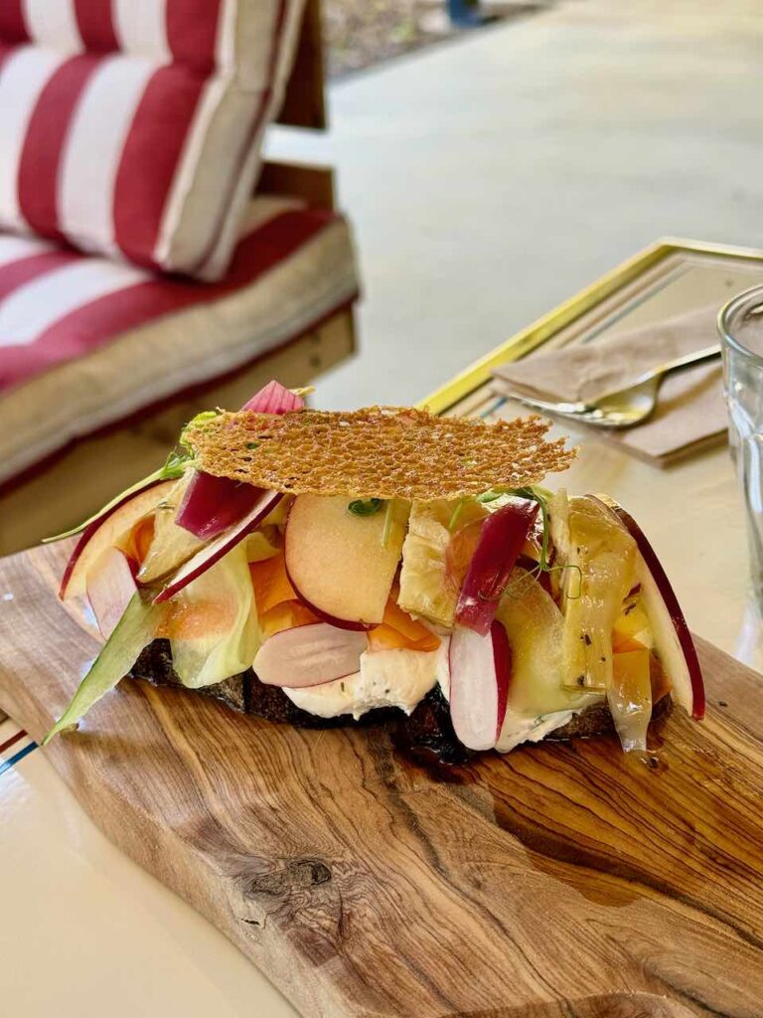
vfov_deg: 39.7
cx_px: 382
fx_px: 1411
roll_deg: +1.4
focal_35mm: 48
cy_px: 509
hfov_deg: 30.3
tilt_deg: -29.0
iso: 50
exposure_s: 1/145
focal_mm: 6.76
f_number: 1.78
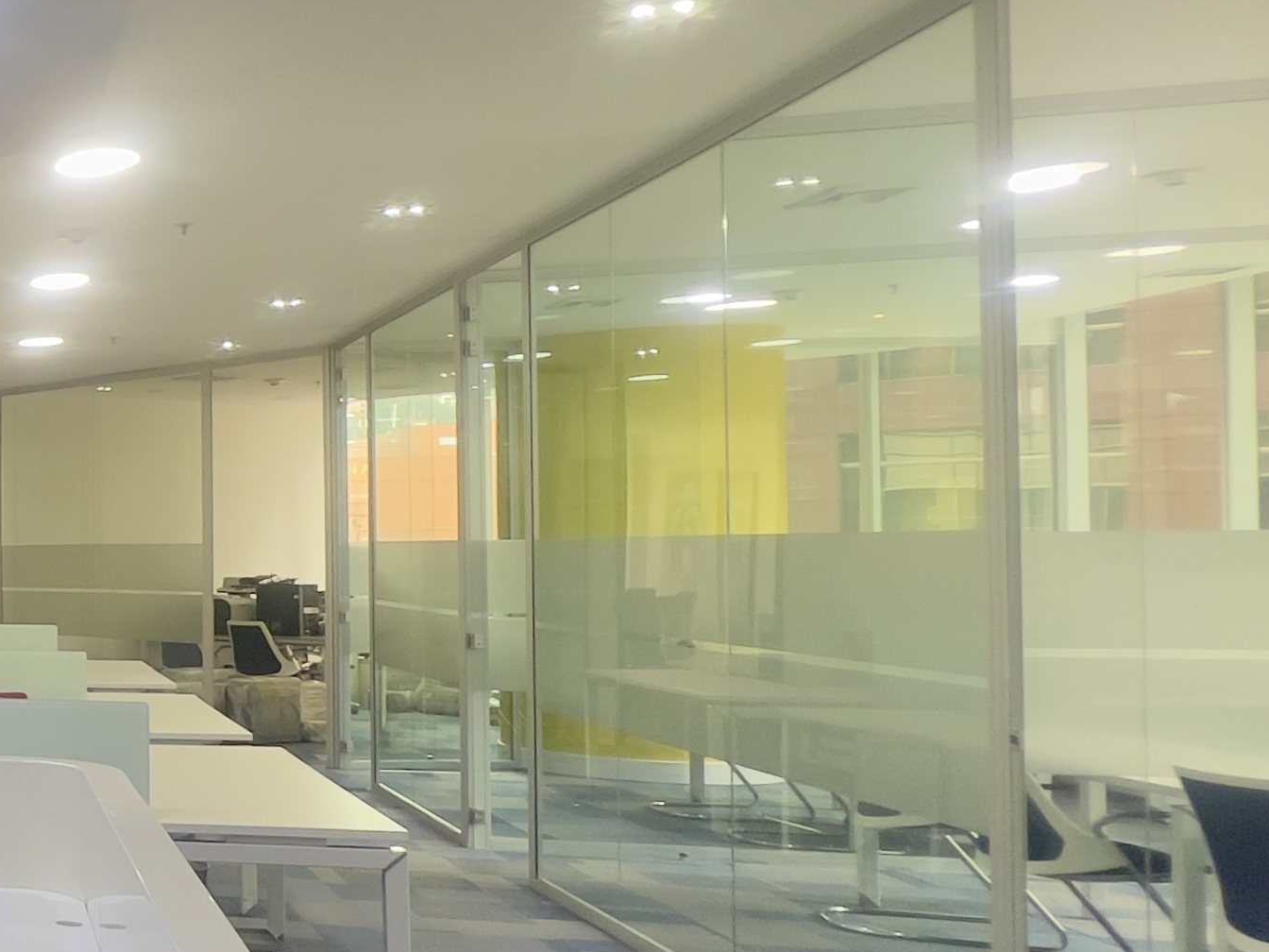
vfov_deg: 36.7
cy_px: 550
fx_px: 1430
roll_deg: +0.6
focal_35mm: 39
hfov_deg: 30.8
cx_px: -548
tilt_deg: +0.2
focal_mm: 1.57
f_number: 1.8
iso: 125
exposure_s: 1/60
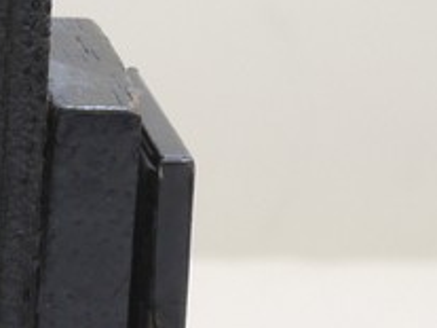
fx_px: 6157
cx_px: -376
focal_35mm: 488
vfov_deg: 3.0
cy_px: 199
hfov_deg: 4.0
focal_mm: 42
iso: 400
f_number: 10
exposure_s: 1/6
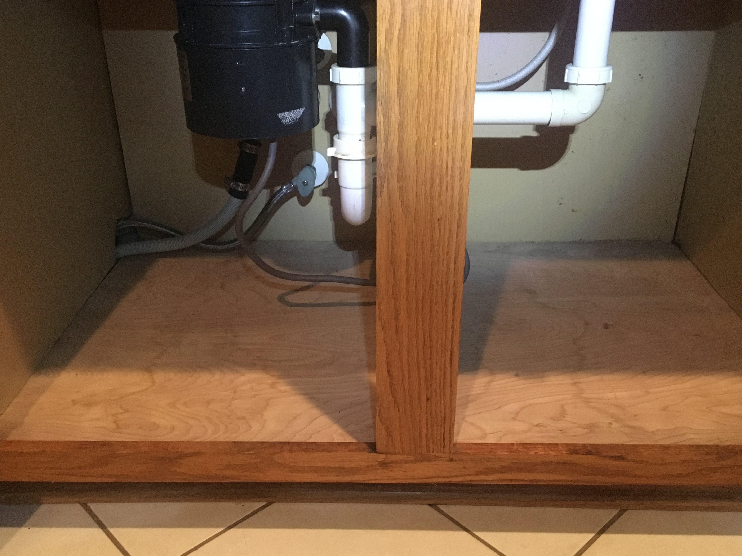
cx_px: 387
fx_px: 707
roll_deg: +0.5
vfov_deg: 42.9
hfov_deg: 55.3
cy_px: 297
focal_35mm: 33
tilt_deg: -27.2
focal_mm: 4.15
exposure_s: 1/15
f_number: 2.2
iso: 320
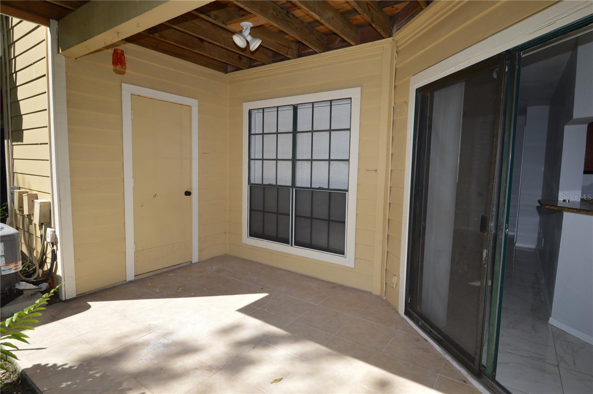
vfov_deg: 67.3
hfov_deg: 90.1
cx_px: 296
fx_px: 296
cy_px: 197
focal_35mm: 18
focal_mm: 12
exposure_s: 1/200
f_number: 7.1
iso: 100
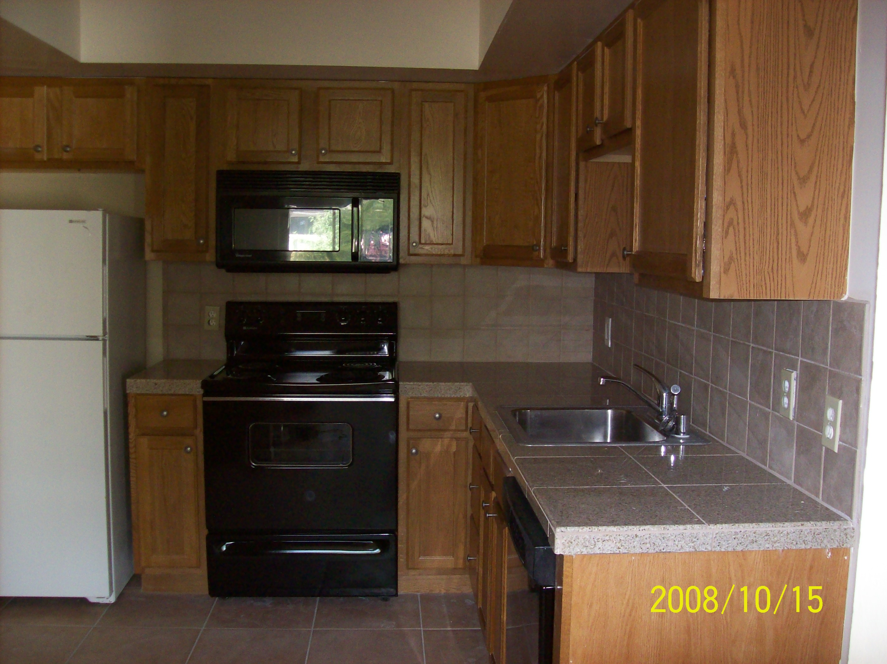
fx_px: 922
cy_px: 332
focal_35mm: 36
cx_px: 444
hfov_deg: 51.4
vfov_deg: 39.6
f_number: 2.7
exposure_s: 1/64
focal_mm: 6
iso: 200
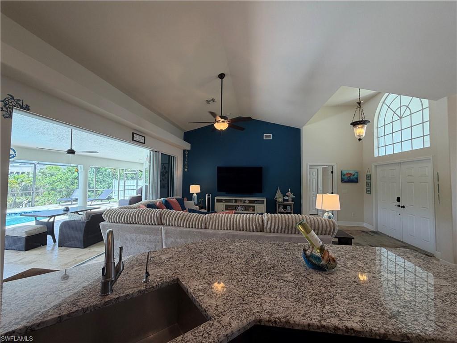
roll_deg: -0.4
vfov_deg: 85.7
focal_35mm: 14
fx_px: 185
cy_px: 172
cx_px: 228
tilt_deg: +2.0
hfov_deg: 102.1
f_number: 2.2
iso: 100
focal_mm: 2.22
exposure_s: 1/120
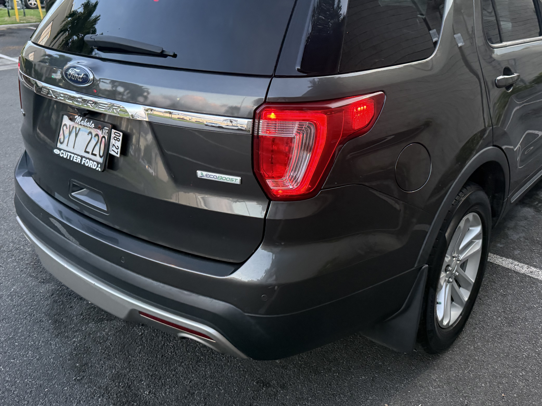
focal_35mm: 33
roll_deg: +1.1
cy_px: 148
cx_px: 276
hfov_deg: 55.3
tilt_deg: -15.6
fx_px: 517
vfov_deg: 42.6
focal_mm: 6.76
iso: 400
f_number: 1.78
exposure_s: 1/120
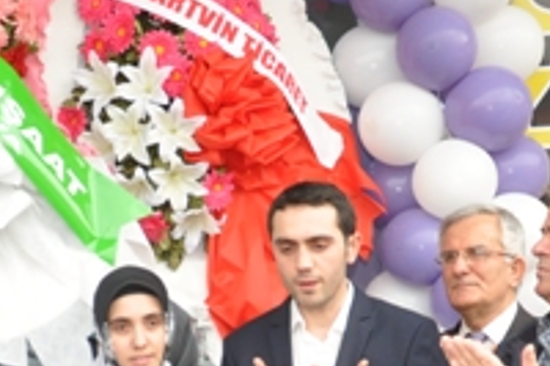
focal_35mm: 115
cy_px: 521
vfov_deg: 11.5
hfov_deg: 17.8
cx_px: 223
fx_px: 1755
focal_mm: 24
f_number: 3.8
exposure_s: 1/160
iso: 400
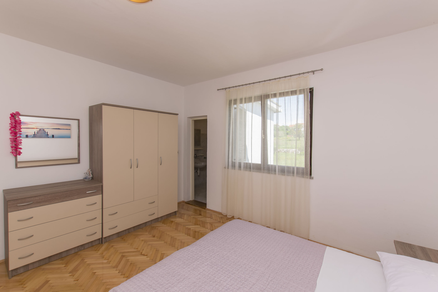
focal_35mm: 15
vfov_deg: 77.3
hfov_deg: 100.4
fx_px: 182
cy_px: 146
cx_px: 219
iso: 200
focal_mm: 10
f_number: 5.6
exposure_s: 1/160
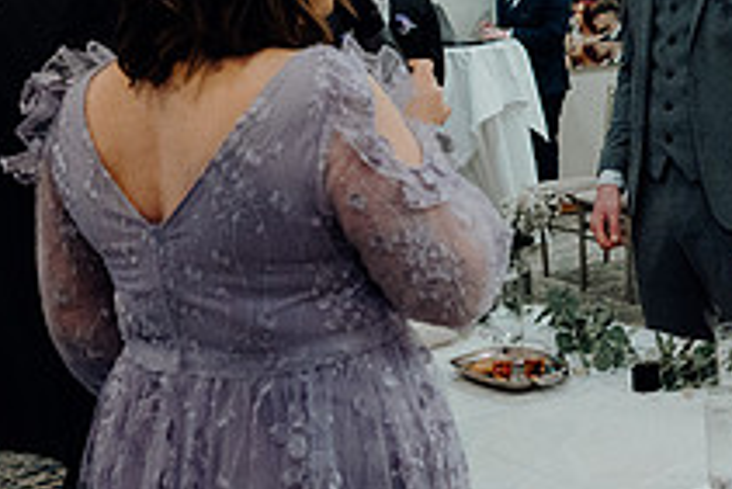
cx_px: 846
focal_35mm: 66
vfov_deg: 20.4
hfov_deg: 27.4
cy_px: 82
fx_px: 1343
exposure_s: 1/200
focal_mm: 24
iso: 4000
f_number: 3.5
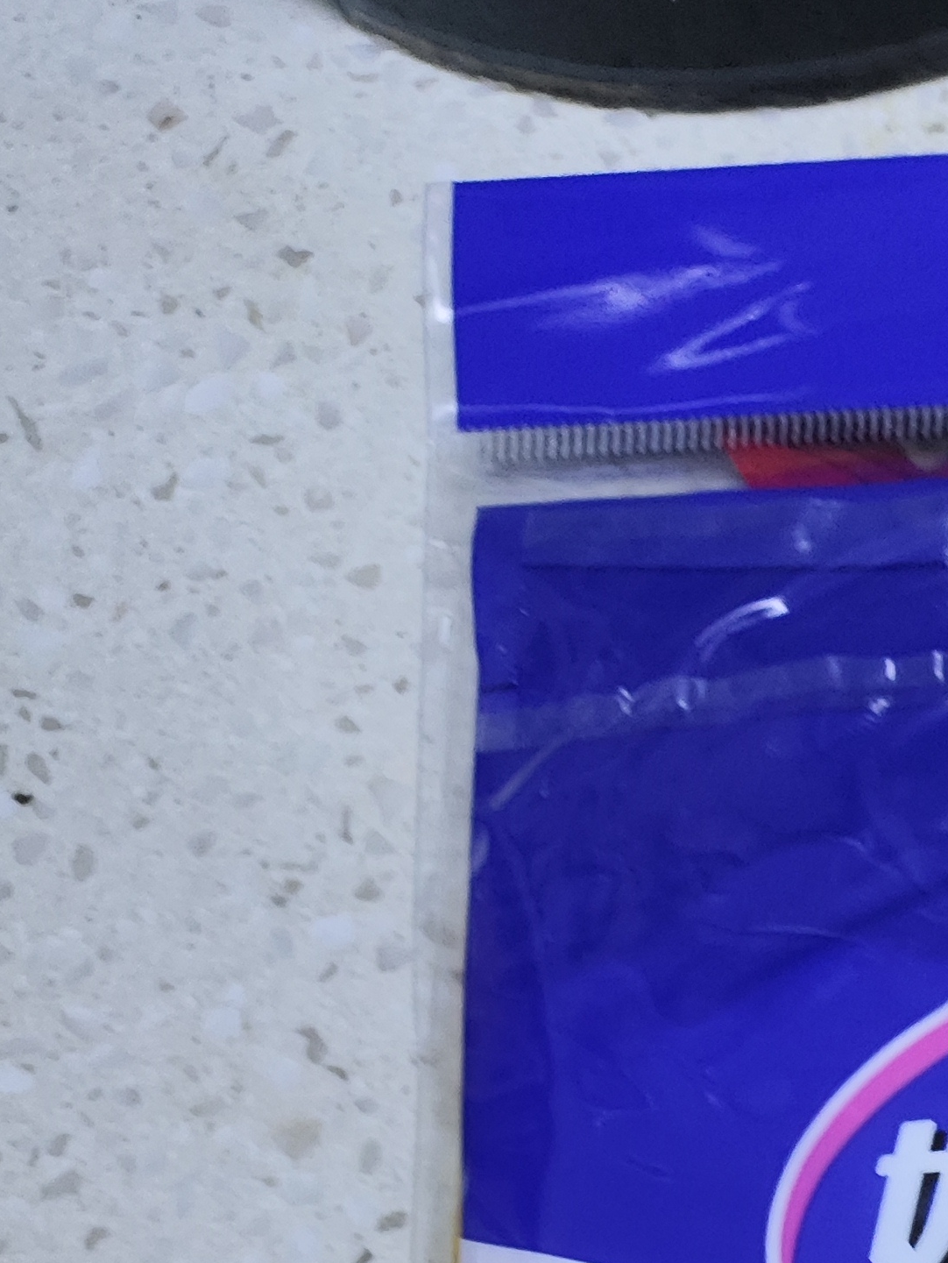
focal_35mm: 77
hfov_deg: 17.0
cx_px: 1489
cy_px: 1919
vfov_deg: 21.2
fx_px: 2810
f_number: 1.8
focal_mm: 4.68
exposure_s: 1/33.3
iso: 295
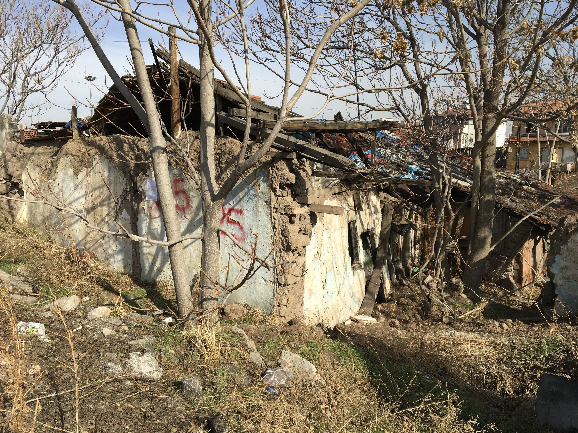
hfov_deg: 61.7
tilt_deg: -7.0
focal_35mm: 29
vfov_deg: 48.2
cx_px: 289
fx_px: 484
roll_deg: -0.9
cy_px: 216
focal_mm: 4.15
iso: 25
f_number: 2.2
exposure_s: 1/1748
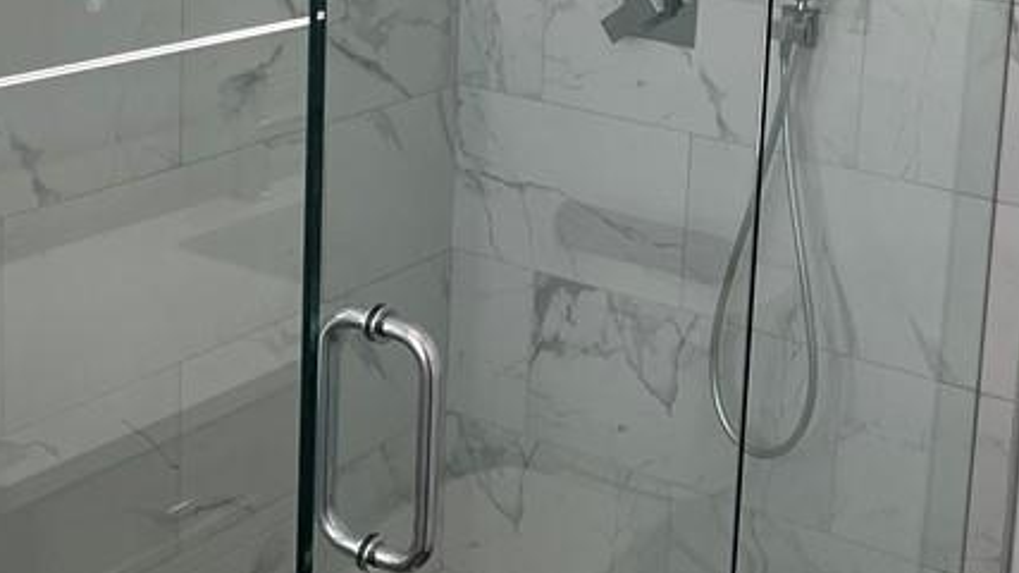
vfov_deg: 17.2
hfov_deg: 30.5
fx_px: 1837
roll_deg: -3.4
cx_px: 752
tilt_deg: -10.8
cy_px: -41
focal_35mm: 68
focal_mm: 4.2
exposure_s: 1/121
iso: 125
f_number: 1.6
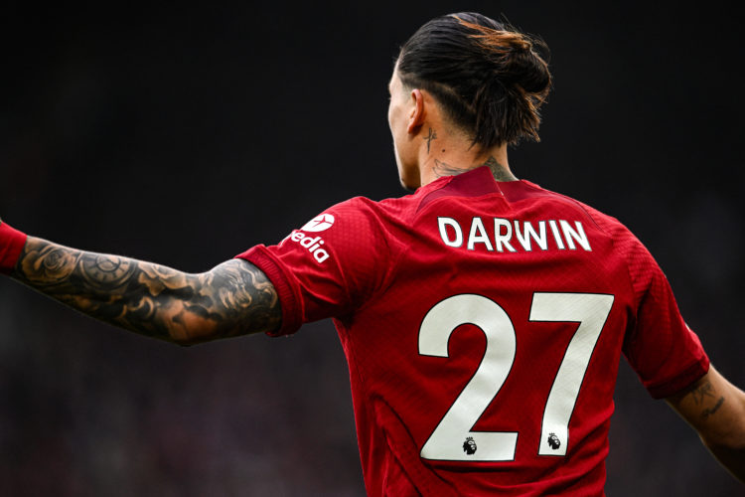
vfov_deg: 3.4
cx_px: 372
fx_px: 8277
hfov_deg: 5.2
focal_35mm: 400
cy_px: 248
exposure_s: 1/2000
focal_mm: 400
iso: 1600
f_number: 3.2
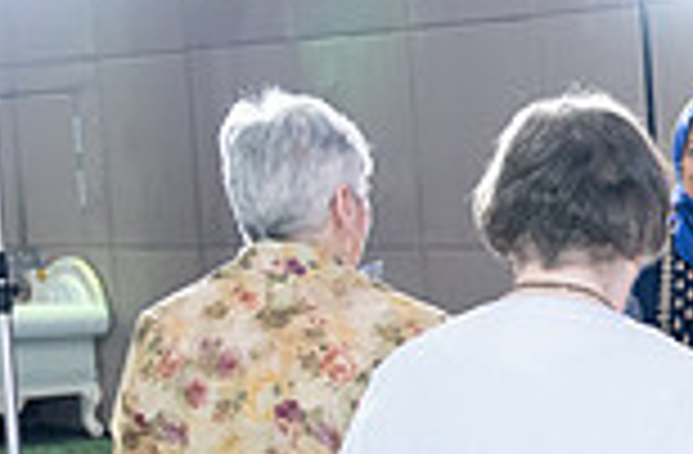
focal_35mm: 141
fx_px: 2701
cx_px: 1100
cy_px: 455
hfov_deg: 13.6
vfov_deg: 9.6
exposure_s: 1/125
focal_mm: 33
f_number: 3.2
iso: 2000
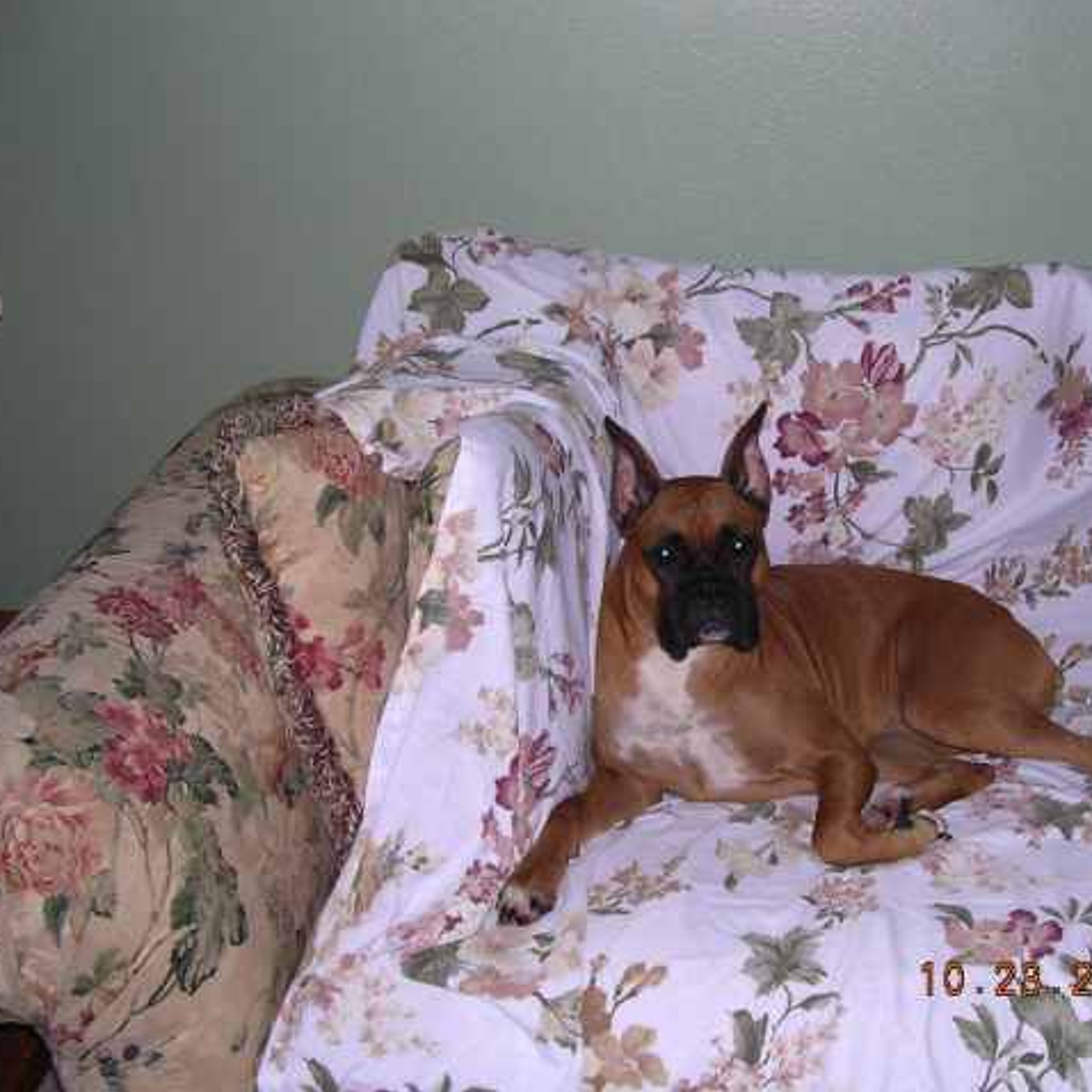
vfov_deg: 37.6
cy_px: 546
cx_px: 679
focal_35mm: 45
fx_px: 1606
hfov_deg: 37.3
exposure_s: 1/60.1
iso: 100
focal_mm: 5.8
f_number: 2.8
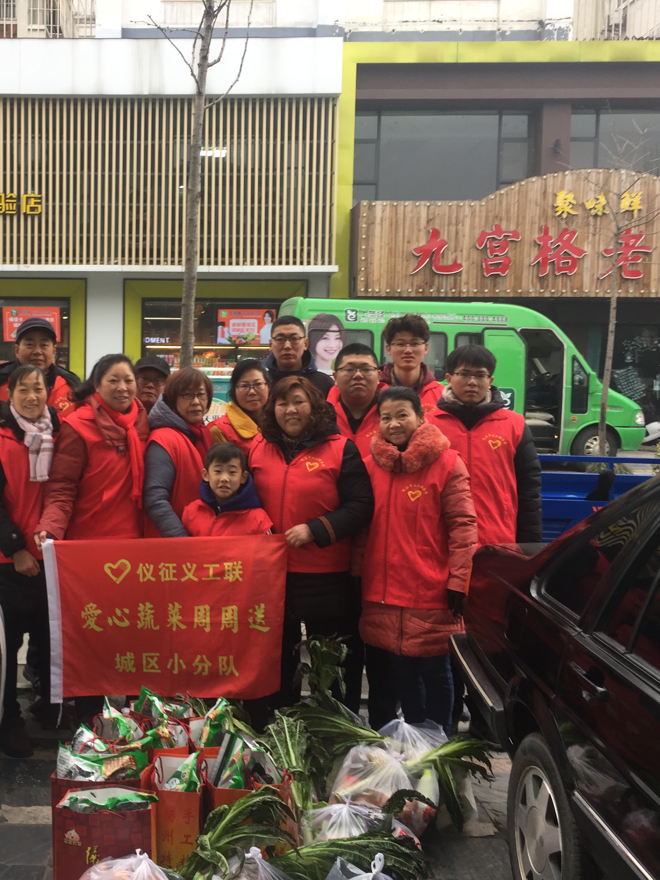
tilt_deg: -1.5
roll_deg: -1.3
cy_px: 439
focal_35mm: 39
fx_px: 992
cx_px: 153
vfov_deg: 47.9
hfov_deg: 35.9
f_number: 2.2
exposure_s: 1/50
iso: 32
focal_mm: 4.15
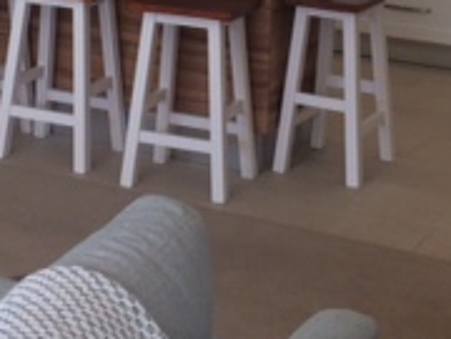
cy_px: -193
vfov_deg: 13.4
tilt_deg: -4.4
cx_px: 165
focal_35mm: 103
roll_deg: -1.2
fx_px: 1342
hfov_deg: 19.0
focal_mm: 4.15
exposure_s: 1/50
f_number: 2.2
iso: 50
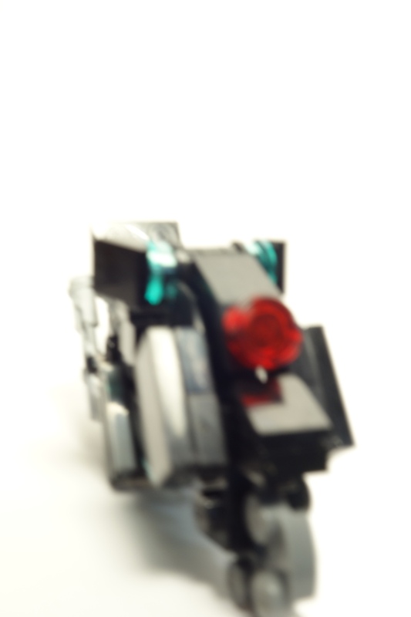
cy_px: 308
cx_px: 206
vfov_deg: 43.6
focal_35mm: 45
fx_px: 771
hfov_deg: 29.9
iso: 250
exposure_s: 1/6
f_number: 11
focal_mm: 16.78
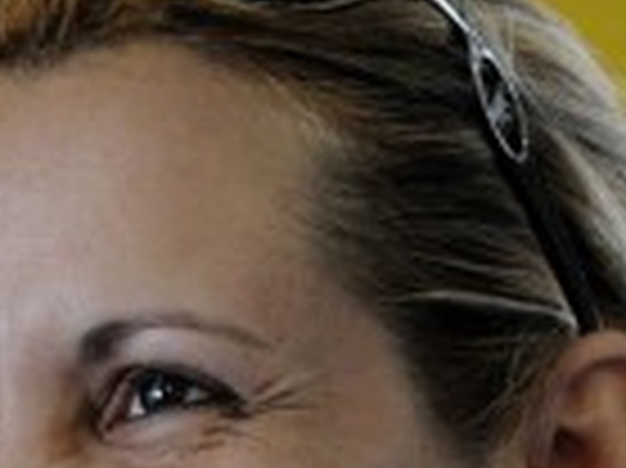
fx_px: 6432
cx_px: 140
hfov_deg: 5.6
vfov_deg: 4.2
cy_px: 650
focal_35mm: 356
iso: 1000
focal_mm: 70
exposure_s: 1/100
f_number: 4
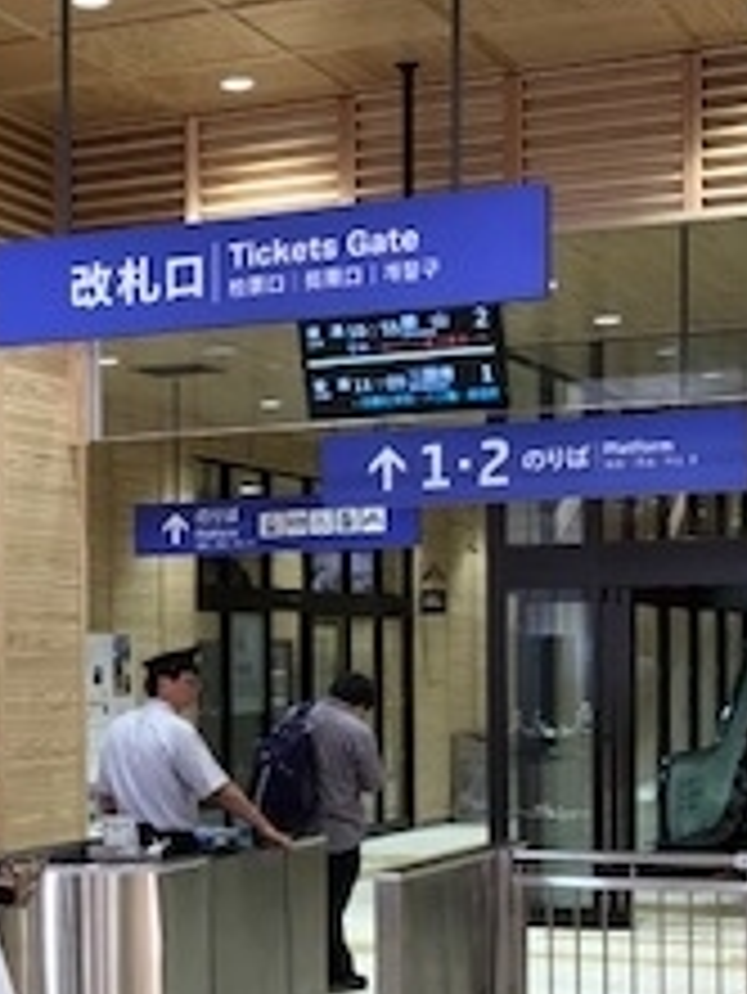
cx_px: -68
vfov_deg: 23.1
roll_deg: +0.2
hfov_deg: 17.0
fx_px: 2415
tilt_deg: -0.5
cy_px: 733
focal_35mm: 84
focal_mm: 3.99
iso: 25
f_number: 1.8
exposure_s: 1/30
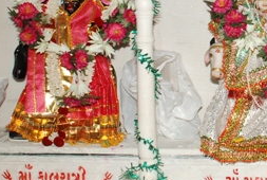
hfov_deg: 20.8
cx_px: 259
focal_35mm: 95
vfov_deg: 14.3
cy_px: 21
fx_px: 706
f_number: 4.5
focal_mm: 20
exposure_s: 1/125
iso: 200
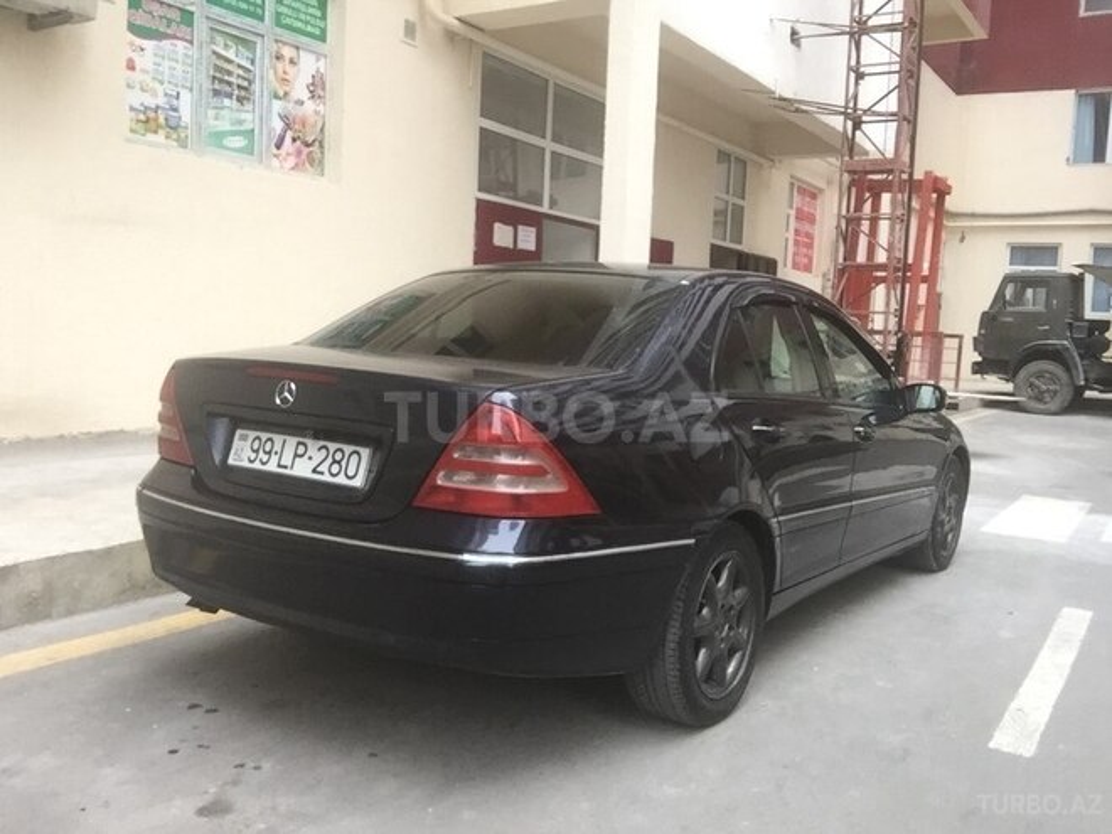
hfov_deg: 58.4
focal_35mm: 31
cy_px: 417
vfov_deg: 45.4
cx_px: 556
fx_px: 996
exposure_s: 1/50
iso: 50
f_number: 2.2
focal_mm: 2.65
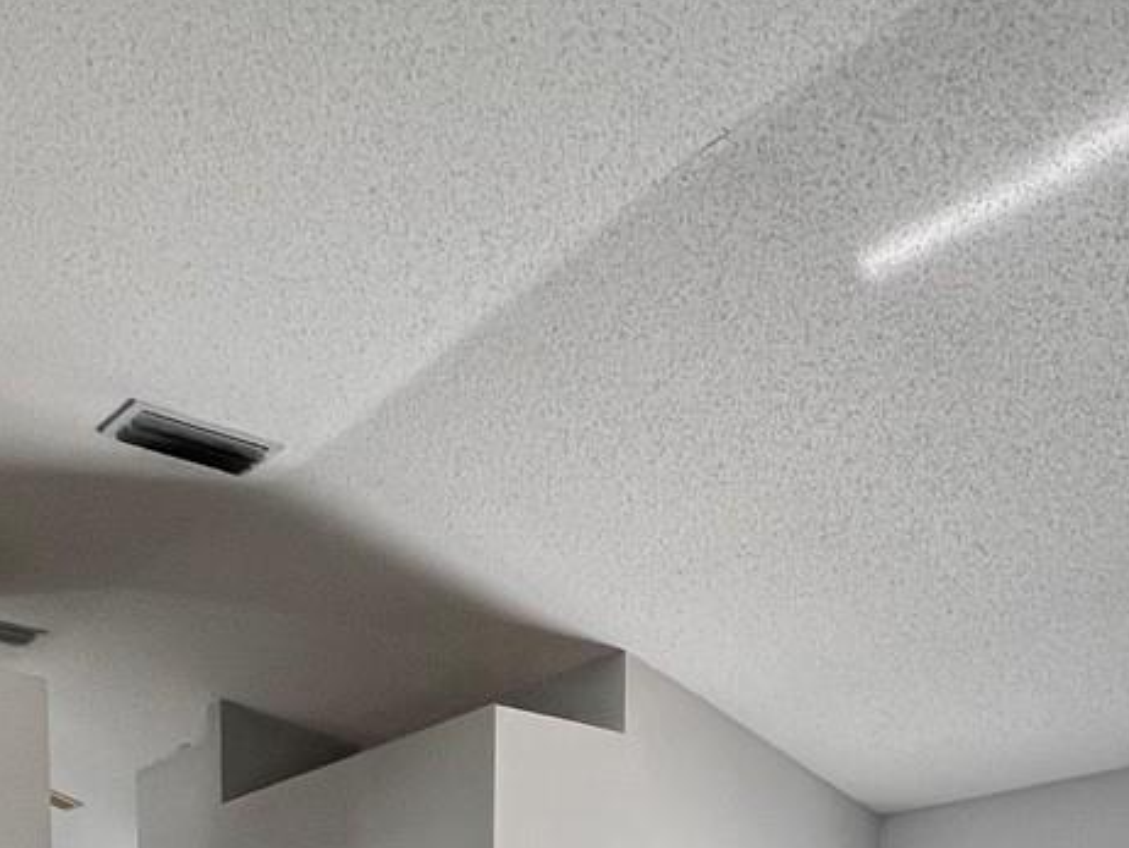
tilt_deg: -8.2
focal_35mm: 45
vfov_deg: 23.9
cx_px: 738
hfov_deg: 41.6
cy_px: 1337
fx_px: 1468
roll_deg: -1.5
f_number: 1.8
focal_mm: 1.57
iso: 64
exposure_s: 1/99
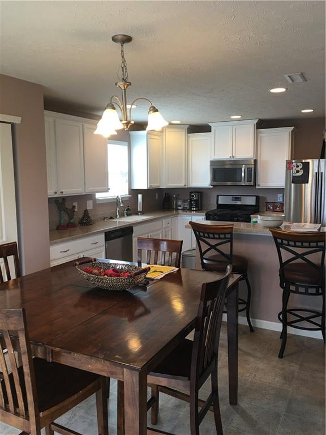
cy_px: 218
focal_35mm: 29
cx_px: 163
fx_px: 364
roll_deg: -0.3
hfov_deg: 48.2
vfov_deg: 61.7
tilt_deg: -5.6
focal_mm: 4.15
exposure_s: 1/30
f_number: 2.2
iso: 32
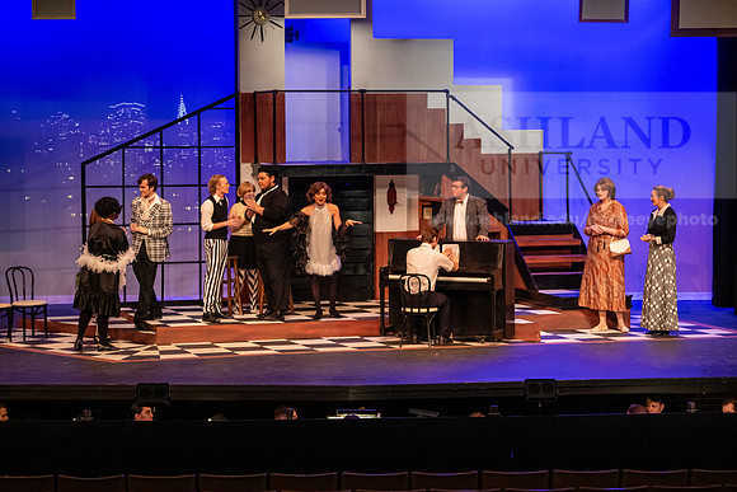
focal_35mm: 98
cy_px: 246
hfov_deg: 20.8
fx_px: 2007
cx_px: 368
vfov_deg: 14.0
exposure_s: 1/200
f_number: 3.5
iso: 3200
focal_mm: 98
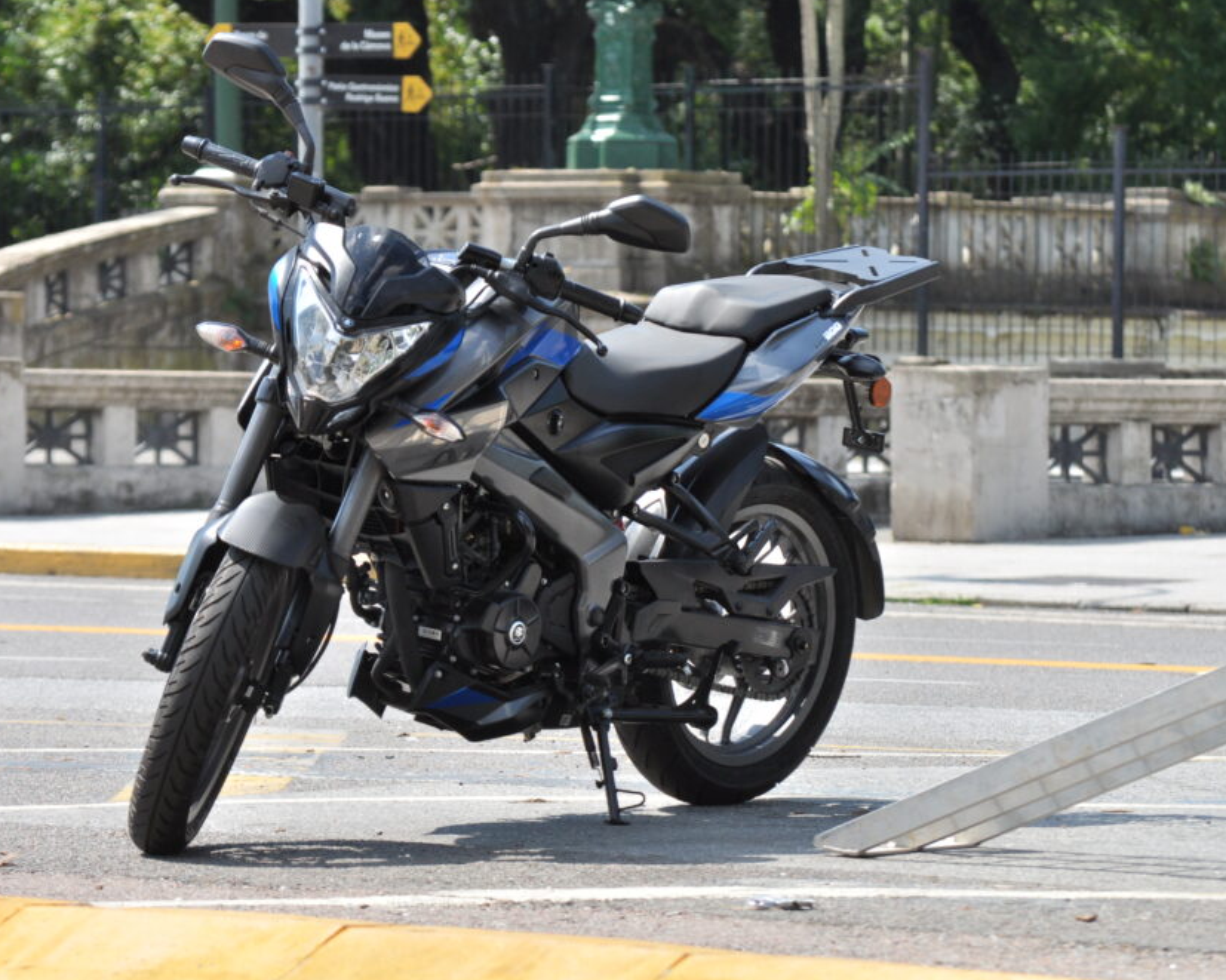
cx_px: 535
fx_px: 8327
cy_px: 489
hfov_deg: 8.4
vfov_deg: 6.7
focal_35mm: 230
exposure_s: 1/640
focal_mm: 135
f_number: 7.1
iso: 400
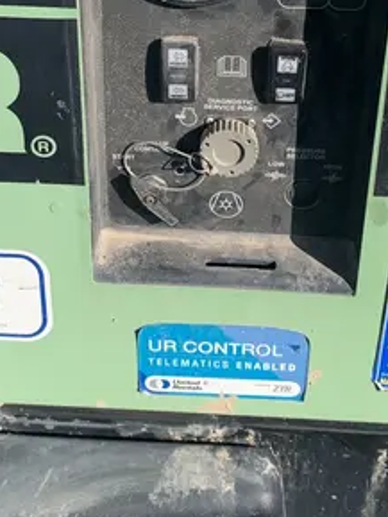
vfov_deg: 28.5
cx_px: 173
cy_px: 74
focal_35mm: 66
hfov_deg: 22.3
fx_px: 986
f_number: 1.8
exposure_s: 1/2208
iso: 25
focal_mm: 4.25
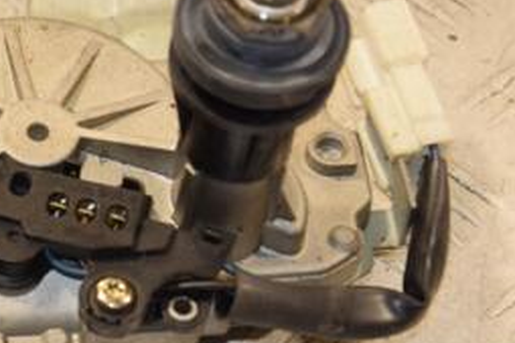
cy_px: 114
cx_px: -41
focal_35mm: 266
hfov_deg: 7.7
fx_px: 3805
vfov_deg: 5.2
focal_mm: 75
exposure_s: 1/200
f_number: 6.3
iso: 800
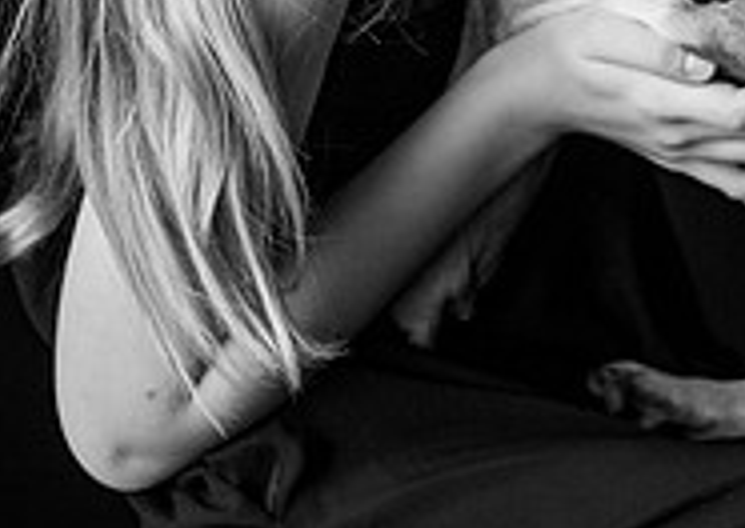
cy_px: -233
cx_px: 652
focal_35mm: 153
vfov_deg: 9.1
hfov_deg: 13.1
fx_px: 3230
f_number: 3.5
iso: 2000
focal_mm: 46
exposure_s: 1/640
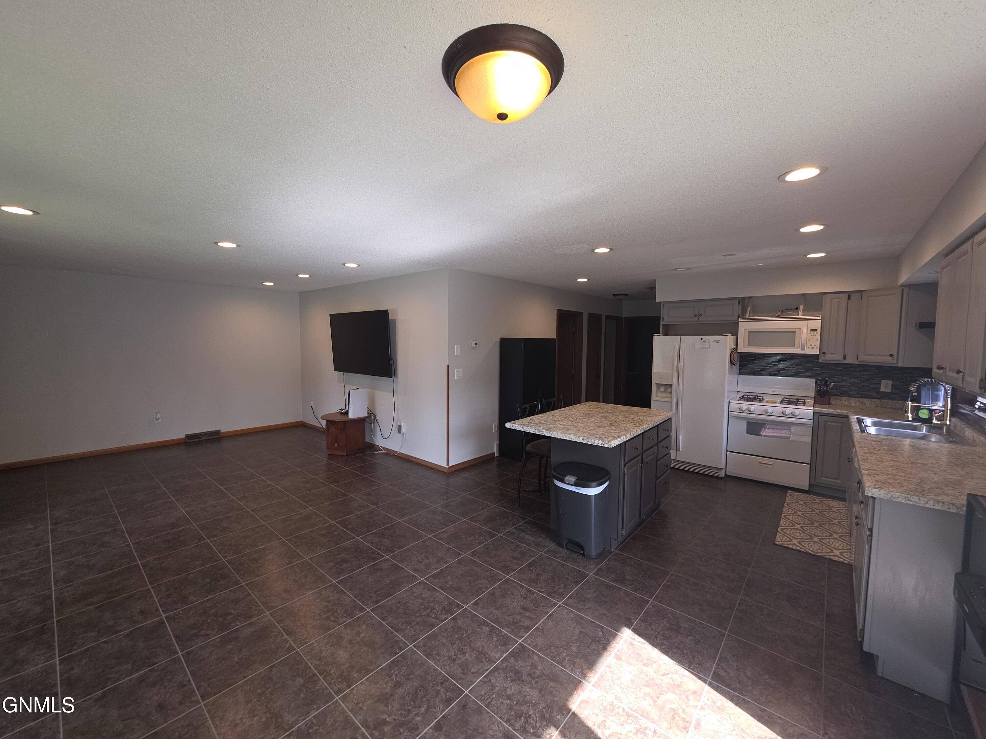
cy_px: 370
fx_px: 370
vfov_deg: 89.9
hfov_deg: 106.2
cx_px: 493
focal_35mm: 13
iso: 40
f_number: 1.9
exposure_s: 1/60
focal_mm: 2.2
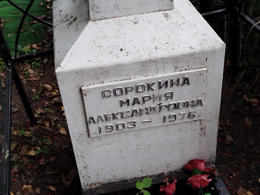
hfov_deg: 39.7
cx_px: 130
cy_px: 98
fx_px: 361
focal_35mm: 48
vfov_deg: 30.3
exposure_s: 1/33
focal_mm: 5.31
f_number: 1.7
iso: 200
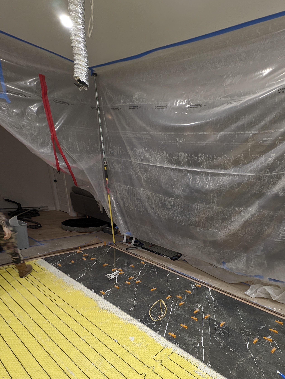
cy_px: 272
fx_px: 197
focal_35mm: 18
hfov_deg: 69.7
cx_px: 189
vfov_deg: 82.6
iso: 136
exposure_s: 1/24
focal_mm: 2.23
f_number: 1.95
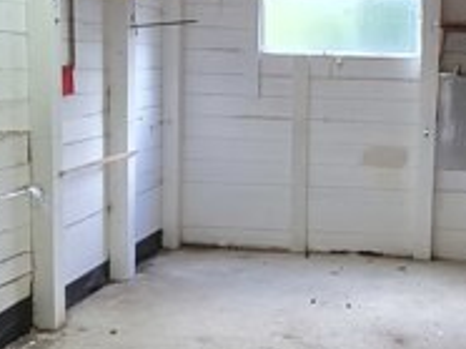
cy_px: 156
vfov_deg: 26.0
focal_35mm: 56
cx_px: 363
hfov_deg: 33.5
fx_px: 753
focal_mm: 2.2
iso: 800
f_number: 2.2
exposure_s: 1/50
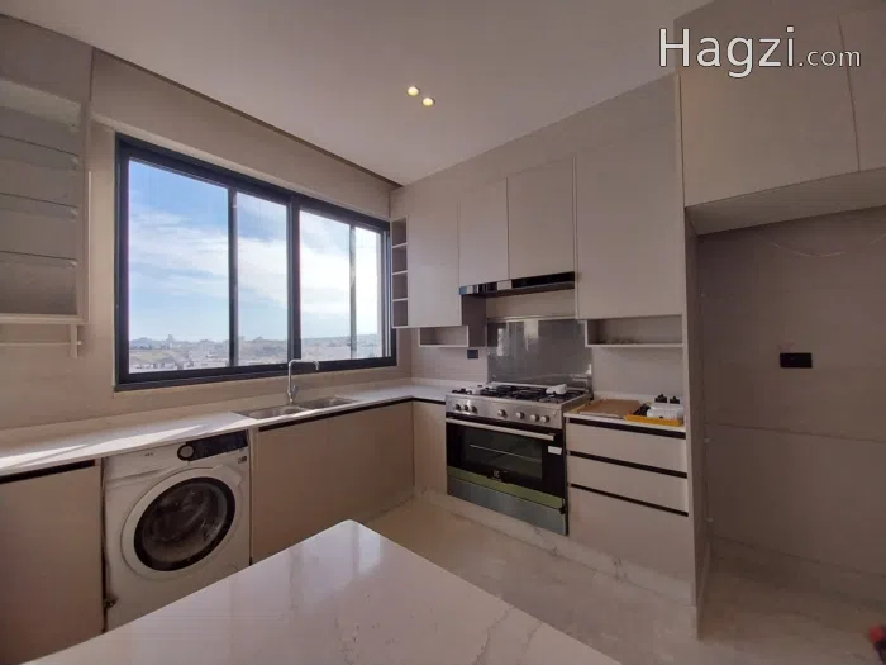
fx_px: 333
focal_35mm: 13
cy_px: 332
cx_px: 443
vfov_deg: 89.9
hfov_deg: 106.2
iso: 64
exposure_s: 1/315
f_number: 2.2
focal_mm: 1.3
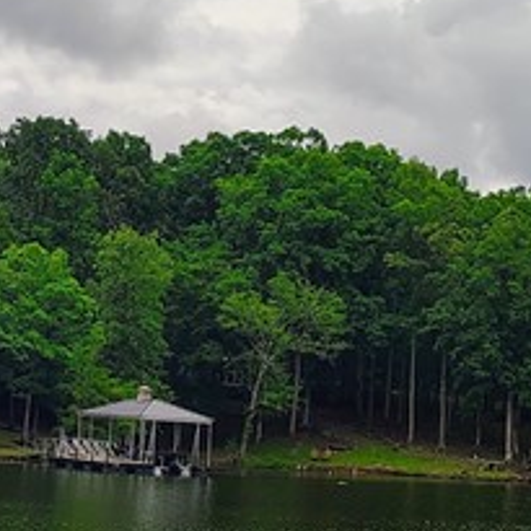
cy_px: 251
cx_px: -12
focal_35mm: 106
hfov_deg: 16.1
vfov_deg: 16.4
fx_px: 1840
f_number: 1.8
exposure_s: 1/1342
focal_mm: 5.56
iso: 100
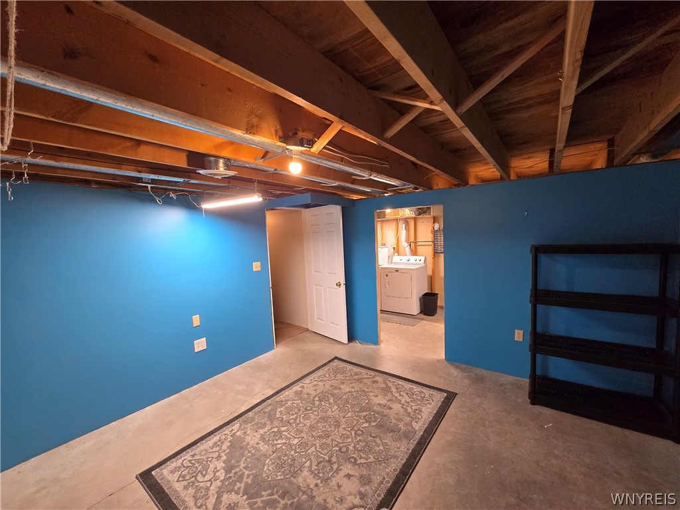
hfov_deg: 106.2
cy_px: 255
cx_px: 340
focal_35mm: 13
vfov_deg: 89.9
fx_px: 255
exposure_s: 1/60
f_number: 2.2
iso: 320
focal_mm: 2.2
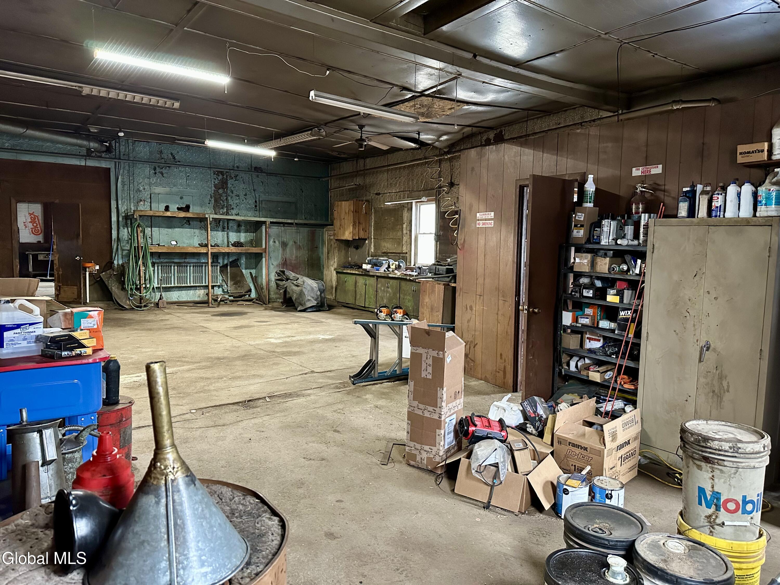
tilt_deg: -4.2
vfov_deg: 56.8
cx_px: 390
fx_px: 541
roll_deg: -0.8
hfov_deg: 71.6
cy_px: 292
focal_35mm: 24
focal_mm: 6.86
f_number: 1.78
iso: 640
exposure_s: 1/40
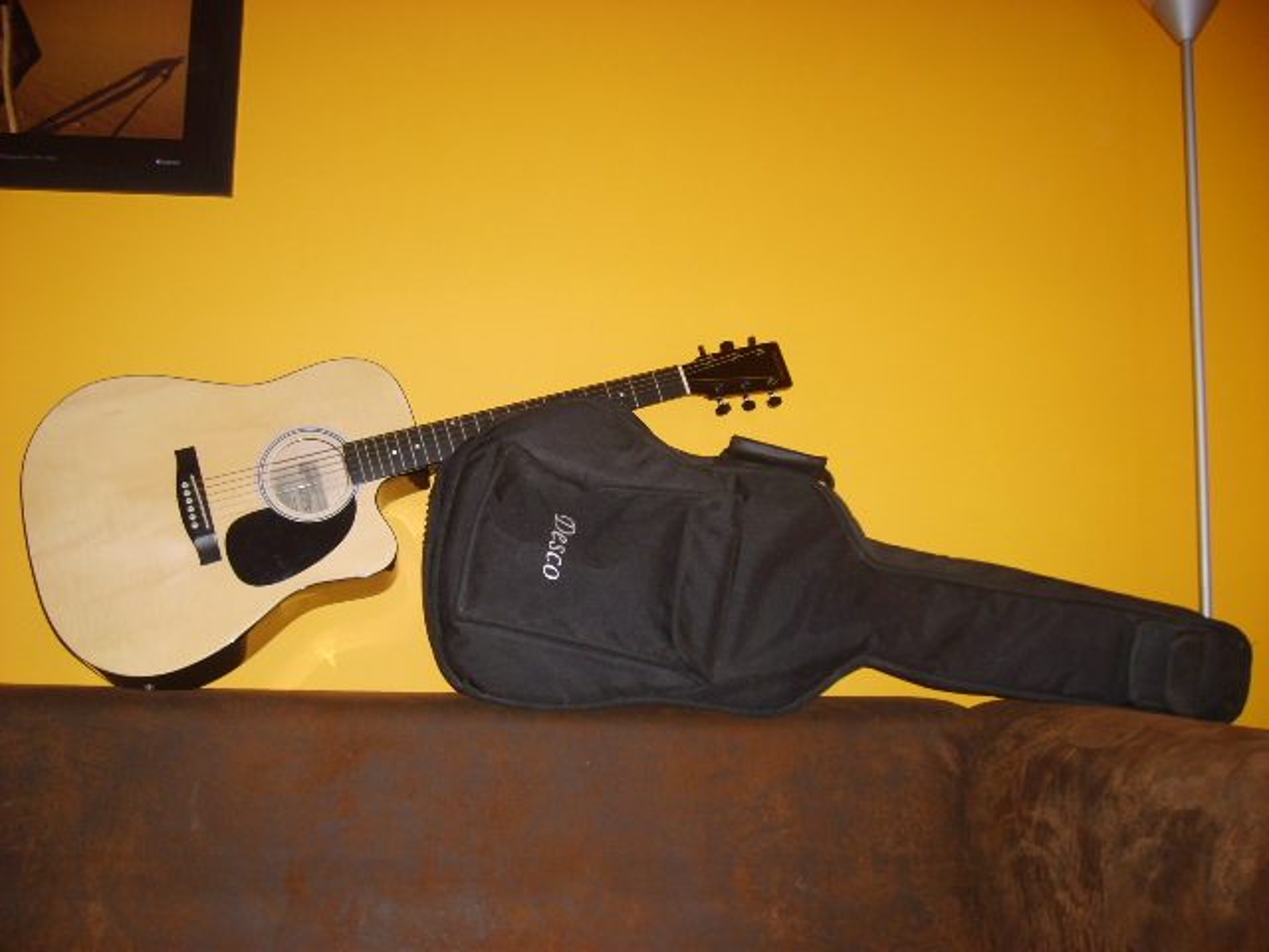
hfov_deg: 52.6
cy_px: 476
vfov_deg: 40.7
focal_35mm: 35
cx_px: 634
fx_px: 1283
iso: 100
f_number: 2.8
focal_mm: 5.8
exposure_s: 1/45
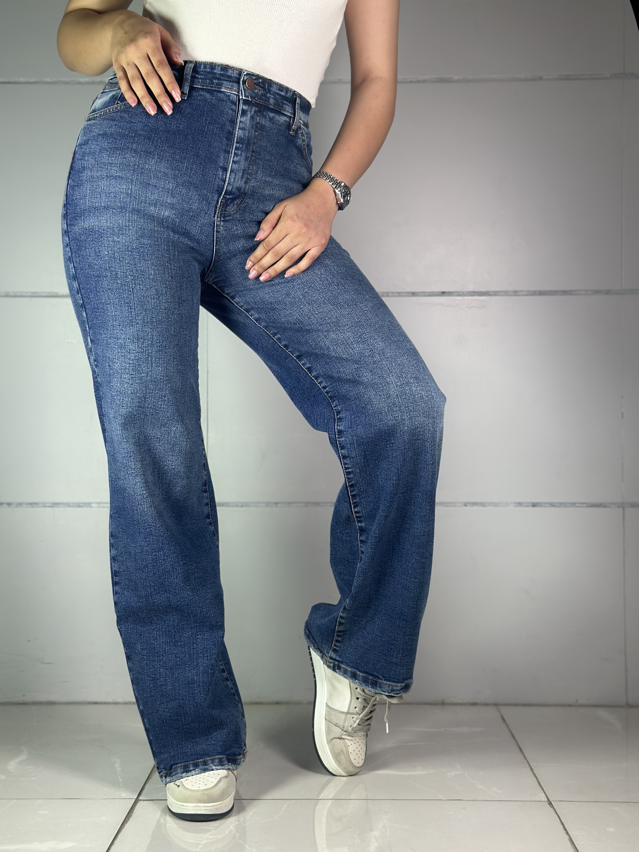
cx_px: 320
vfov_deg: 39.7
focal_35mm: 48
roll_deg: -0.7
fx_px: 1181
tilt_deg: -0.3
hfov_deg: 30.3
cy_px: 426
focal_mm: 6.86
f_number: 1.78
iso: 80
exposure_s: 1/207
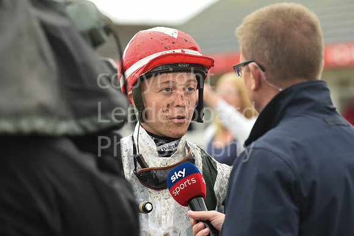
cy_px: 118
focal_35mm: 170
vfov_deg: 8.1
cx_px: 177
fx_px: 1672
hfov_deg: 12.1
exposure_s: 1/1000
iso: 1600
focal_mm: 170
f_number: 4.5
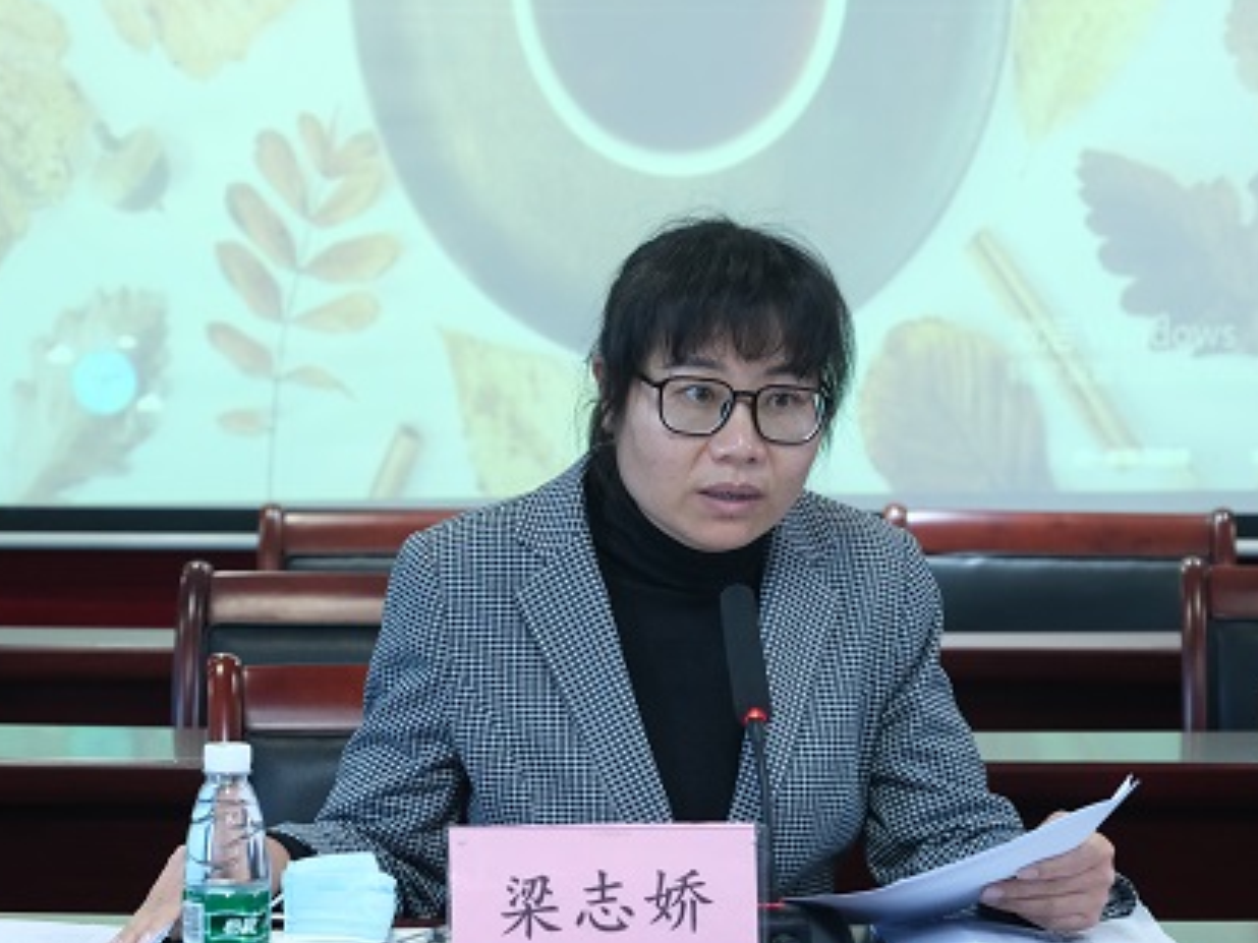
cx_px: 577
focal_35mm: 147
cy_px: 476
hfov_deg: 13.4
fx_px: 5342
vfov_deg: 10.1
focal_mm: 70.2
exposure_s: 1/38
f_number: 5.3
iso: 3200
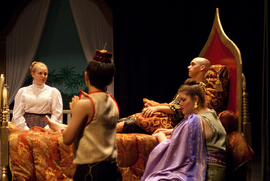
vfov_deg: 18.2
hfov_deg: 27.0
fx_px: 563
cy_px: 90
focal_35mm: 75
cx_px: 135
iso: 1000
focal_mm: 50
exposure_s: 1/160
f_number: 2.8
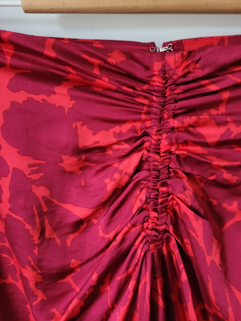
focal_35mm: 26
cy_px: 160
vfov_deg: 67.3
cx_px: 120
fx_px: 241
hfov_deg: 53.1
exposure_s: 1/30
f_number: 1.8
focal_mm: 5.4
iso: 500
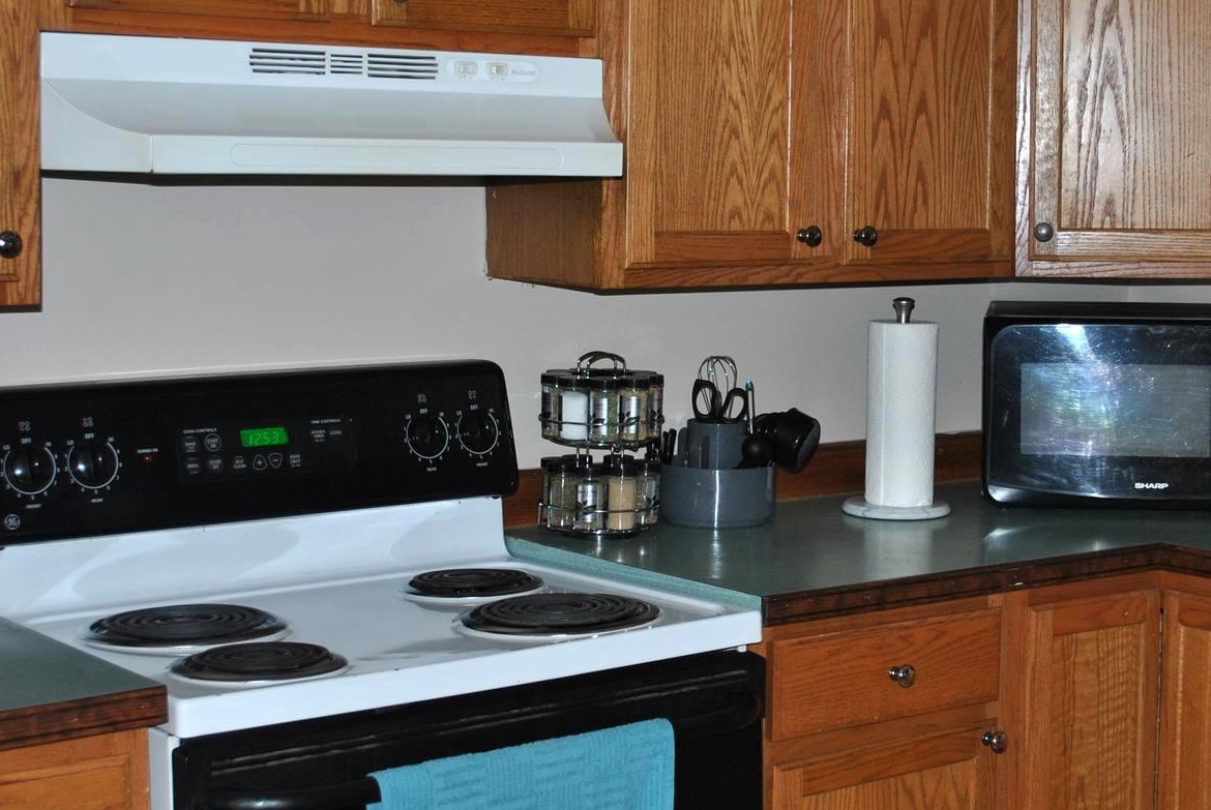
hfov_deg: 31.6
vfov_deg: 21.6
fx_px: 2122
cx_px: 815
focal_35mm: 63
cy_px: 356
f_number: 4
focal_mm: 24
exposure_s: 1/60
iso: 200
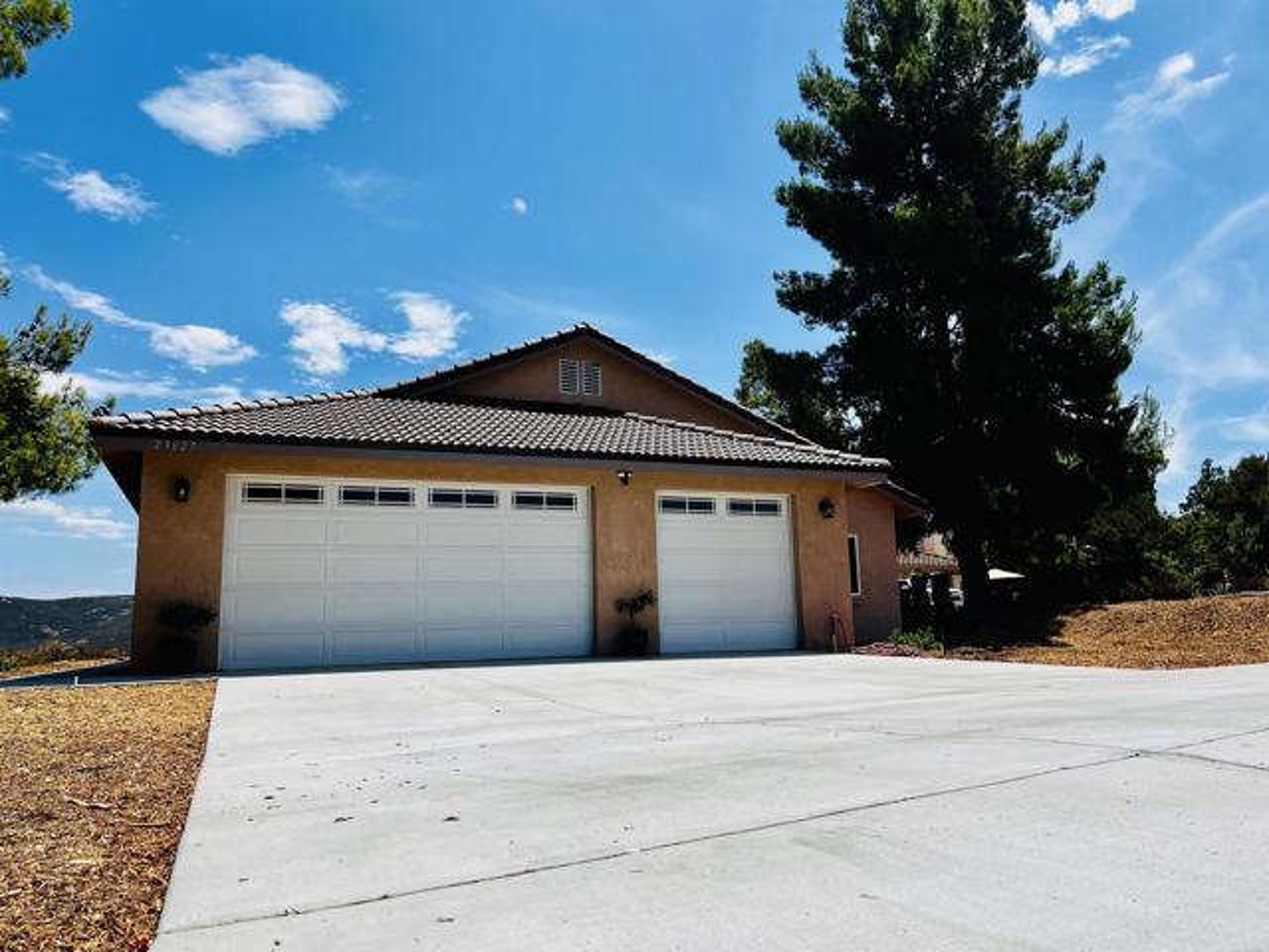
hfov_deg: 67.3
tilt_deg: +8.6
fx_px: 953
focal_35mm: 26
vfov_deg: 53.1
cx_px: 634
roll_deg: +3.0
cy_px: 476
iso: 50
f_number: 1.6
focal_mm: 5.1
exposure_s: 1/5556
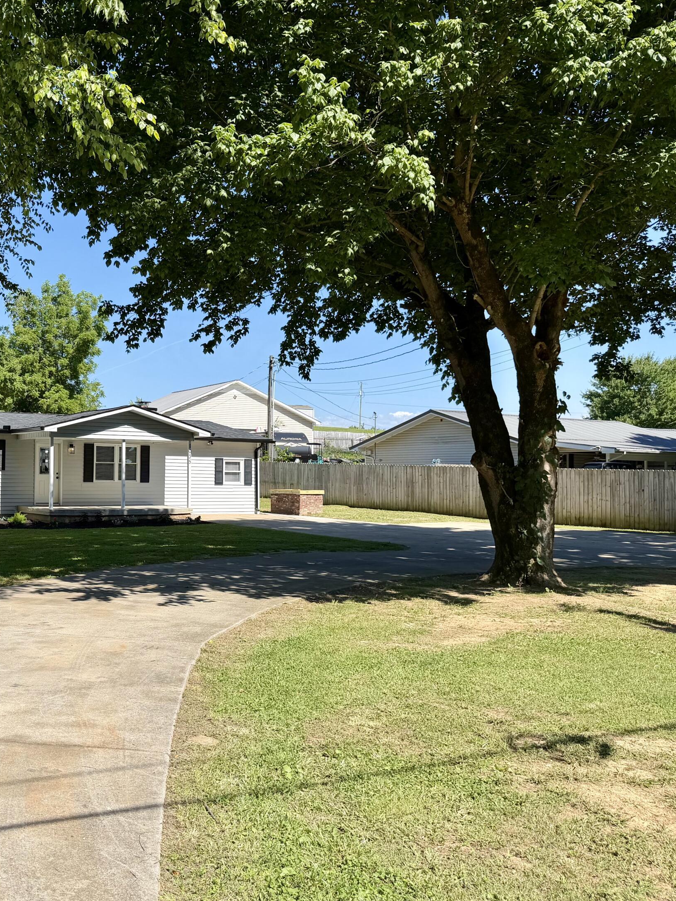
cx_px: 79
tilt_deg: +1.1
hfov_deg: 40.0
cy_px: 447
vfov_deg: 55.4
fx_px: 859
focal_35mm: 33
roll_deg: -0.4
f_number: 1.78
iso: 80
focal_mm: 6.76
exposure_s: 1/3759
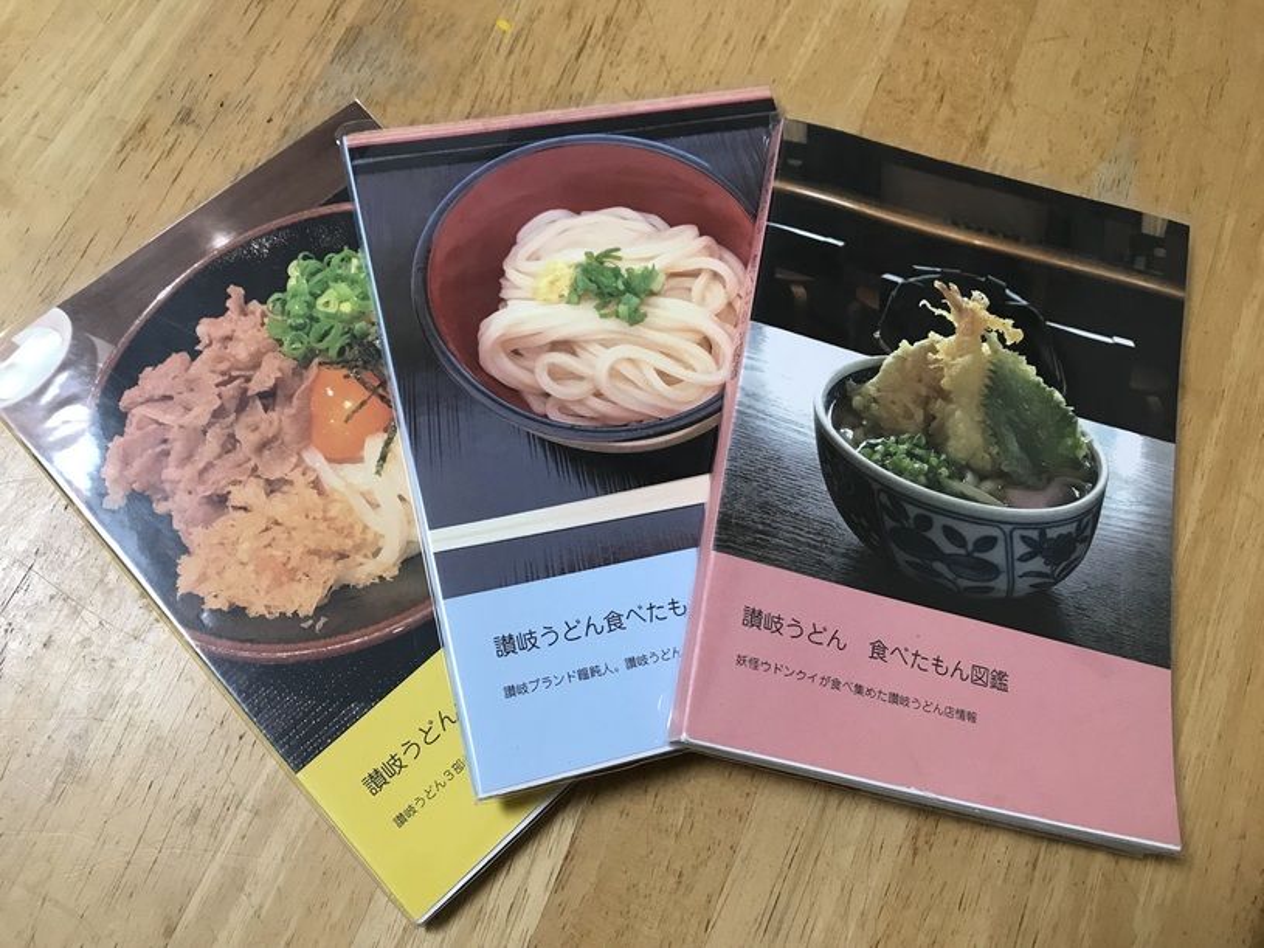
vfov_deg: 49.7
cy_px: 474
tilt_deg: -72.7
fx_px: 1022
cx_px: 632
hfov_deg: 63.5
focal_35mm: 28
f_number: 1.8
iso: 40
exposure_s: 1/30
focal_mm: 3.99
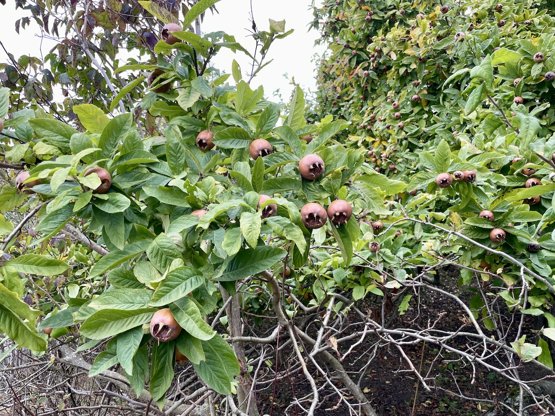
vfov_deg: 53.1
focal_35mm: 26
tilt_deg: +10.9
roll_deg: +2.3
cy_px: 208
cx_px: 278
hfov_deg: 67.3
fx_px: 417
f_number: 1.6
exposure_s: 1/128
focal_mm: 4.2
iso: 32
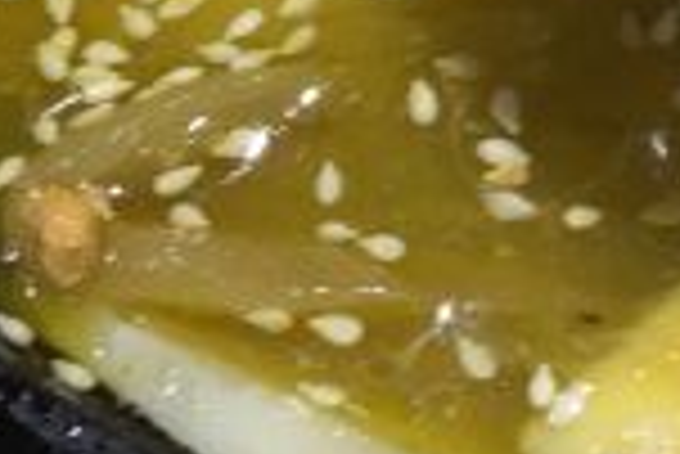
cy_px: -364
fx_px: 2647
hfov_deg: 13.8
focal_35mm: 140
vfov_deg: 9.4
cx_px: 1011
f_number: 2.2
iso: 80
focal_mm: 4.15
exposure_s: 1/33
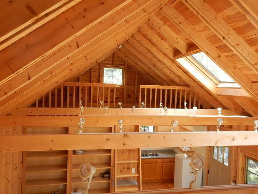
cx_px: 129
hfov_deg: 61.7
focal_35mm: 29
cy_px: 97
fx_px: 216
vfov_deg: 48.2
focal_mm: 5.2
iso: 400
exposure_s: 1/125
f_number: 3.3
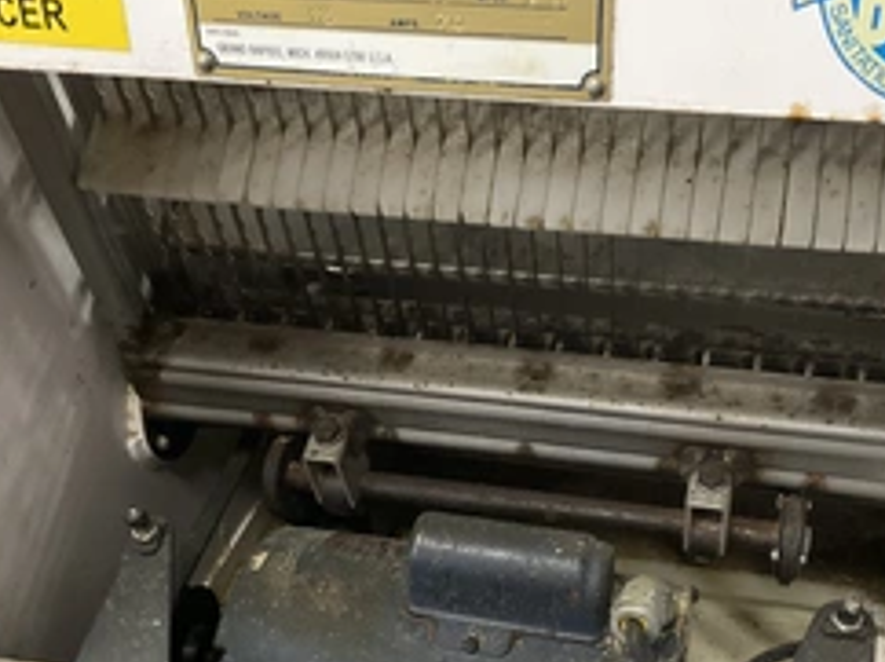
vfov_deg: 29.7
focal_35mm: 48
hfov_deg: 39.6
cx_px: 501
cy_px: 494
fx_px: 1226
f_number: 1.8
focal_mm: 3
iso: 250
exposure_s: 1/60
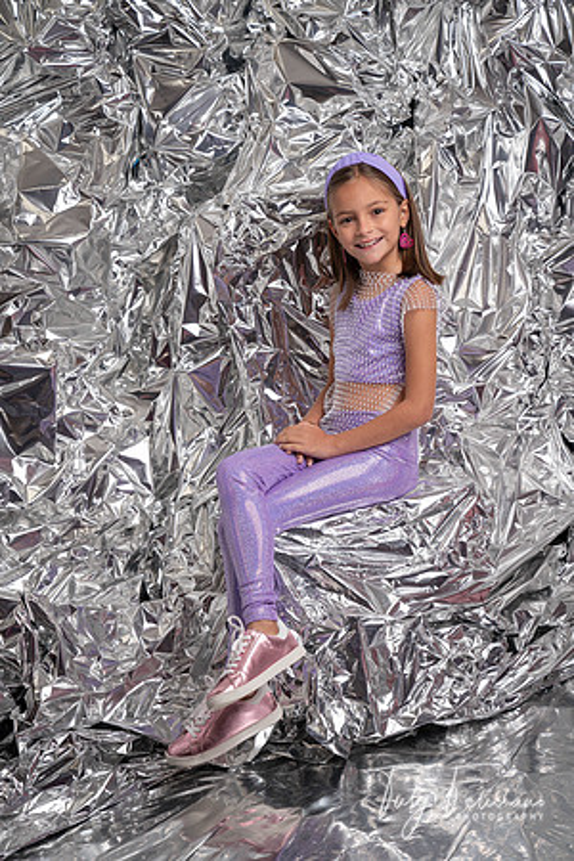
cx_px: 287
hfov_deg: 23.0
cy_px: 430
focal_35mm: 59
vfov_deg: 33.9
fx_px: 1411
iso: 160
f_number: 5.6
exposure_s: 1/160
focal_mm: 59
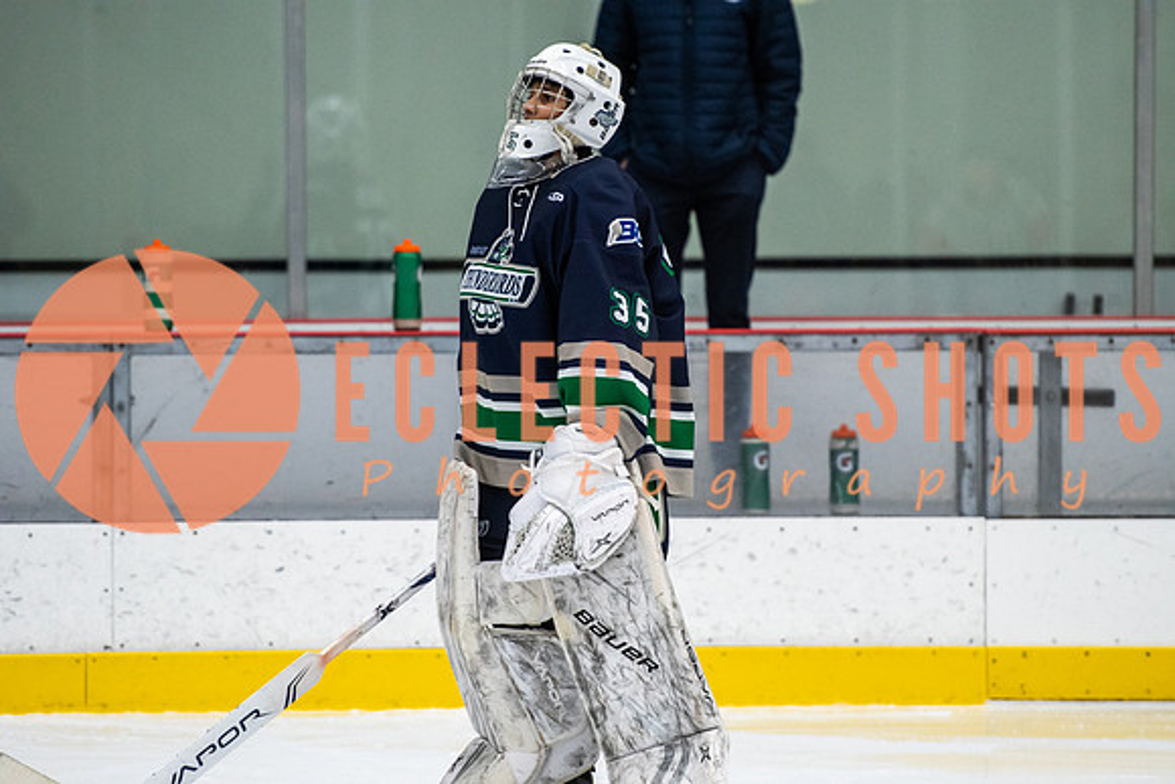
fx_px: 9793
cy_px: 392
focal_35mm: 300
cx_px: 588
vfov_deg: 4.6
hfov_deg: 6.9
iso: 2000
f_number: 2.8
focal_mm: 200
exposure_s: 1/640
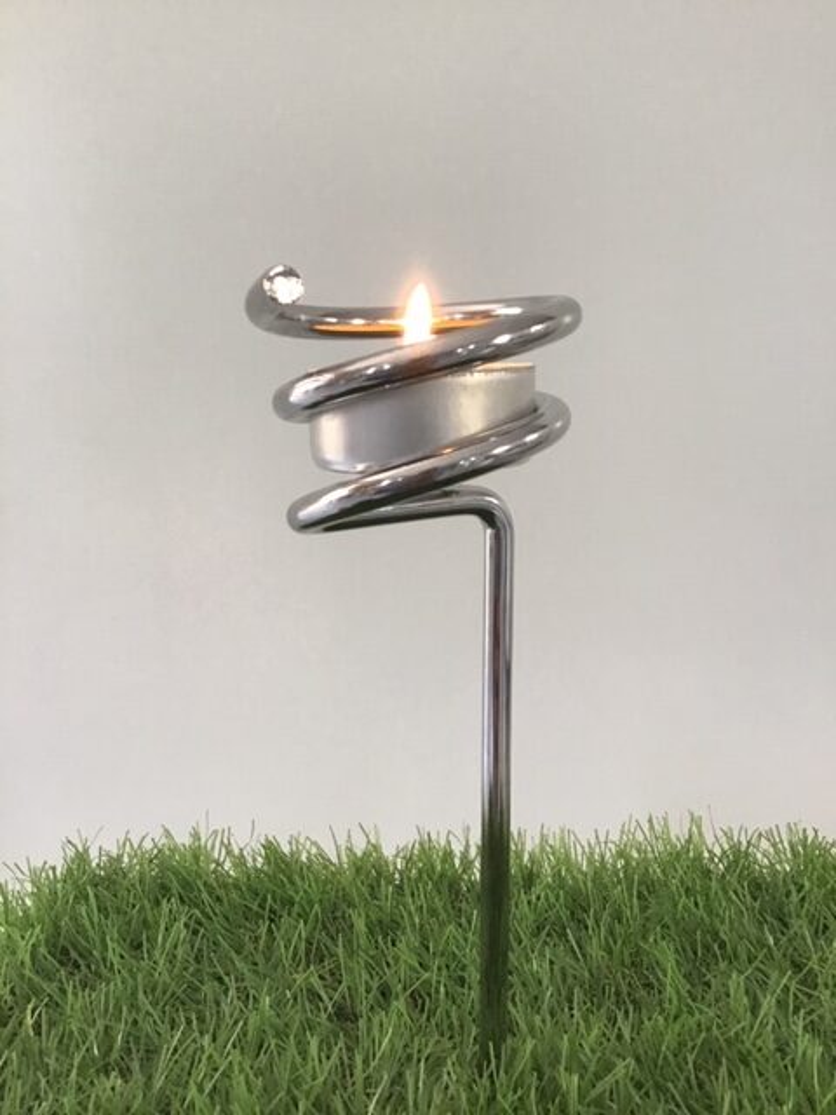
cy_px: 558
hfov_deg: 45.4
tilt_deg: -11.9
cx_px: 418
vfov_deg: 58.4
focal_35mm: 31
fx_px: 998
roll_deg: +0.0
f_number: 2.4
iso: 50
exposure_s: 1/33
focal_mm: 3.3
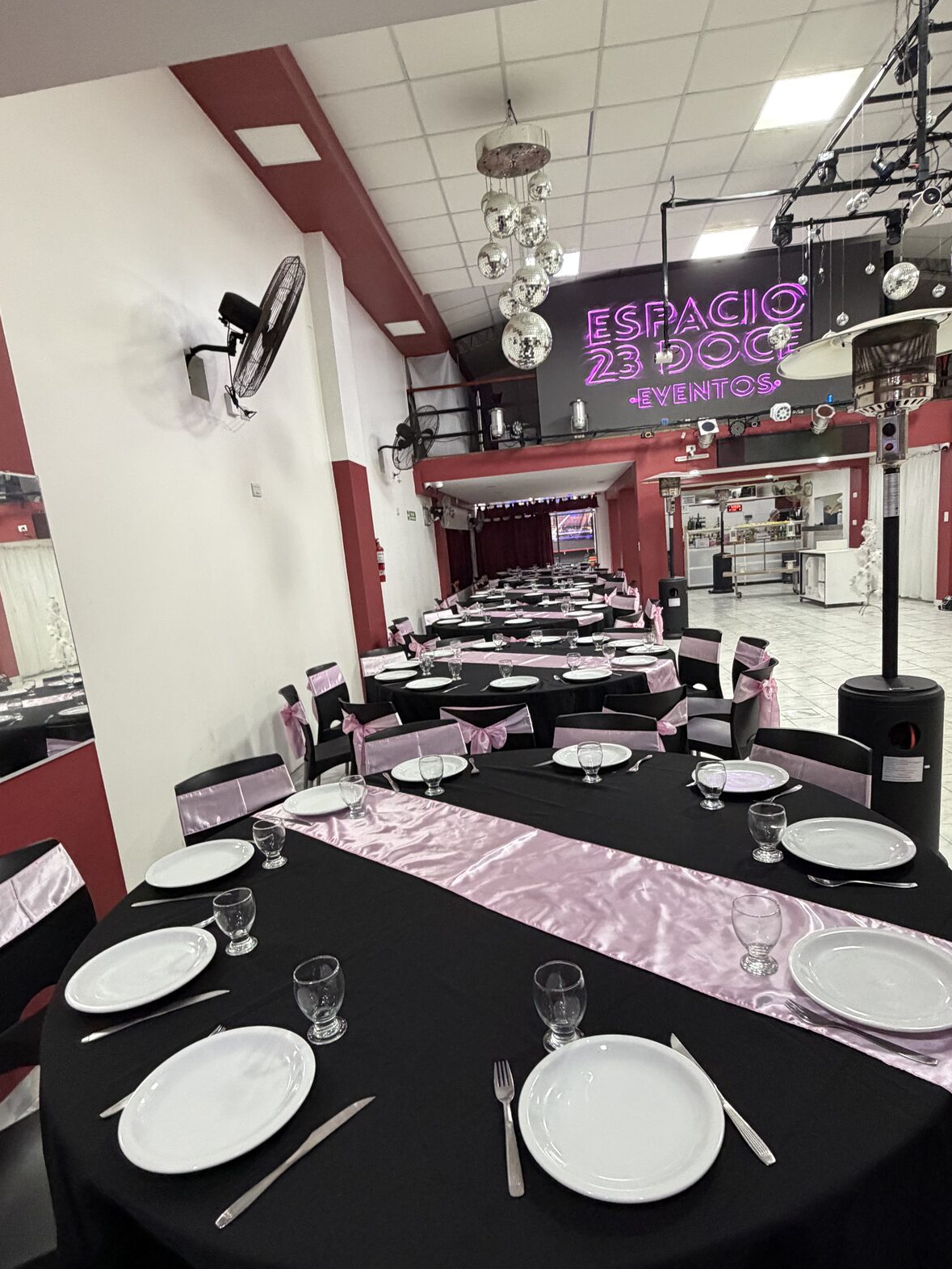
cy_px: 689
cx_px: 492
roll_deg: +5.5
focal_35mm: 19
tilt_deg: -11.2
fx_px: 697
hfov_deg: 68.7
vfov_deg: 84.5
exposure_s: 1/50
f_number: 2.2
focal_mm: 2.22
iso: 400
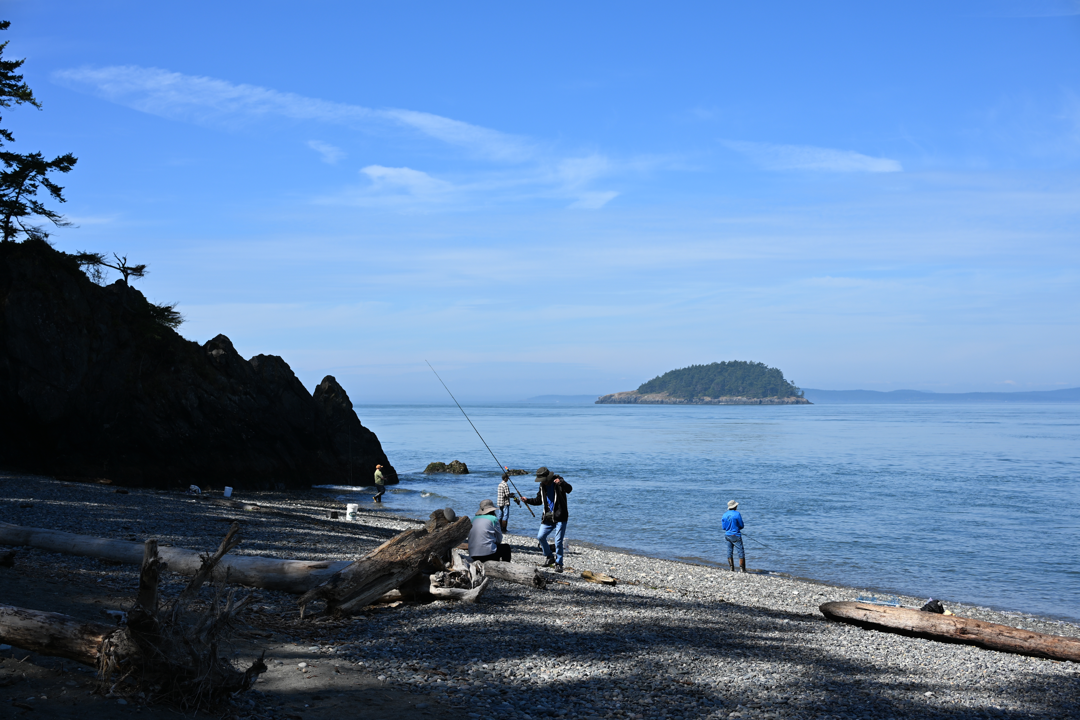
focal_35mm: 50
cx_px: 540
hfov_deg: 39.6
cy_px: 360
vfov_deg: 27.0
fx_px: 1500
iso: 100
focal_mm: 50
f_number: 7.1
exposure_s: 1/400
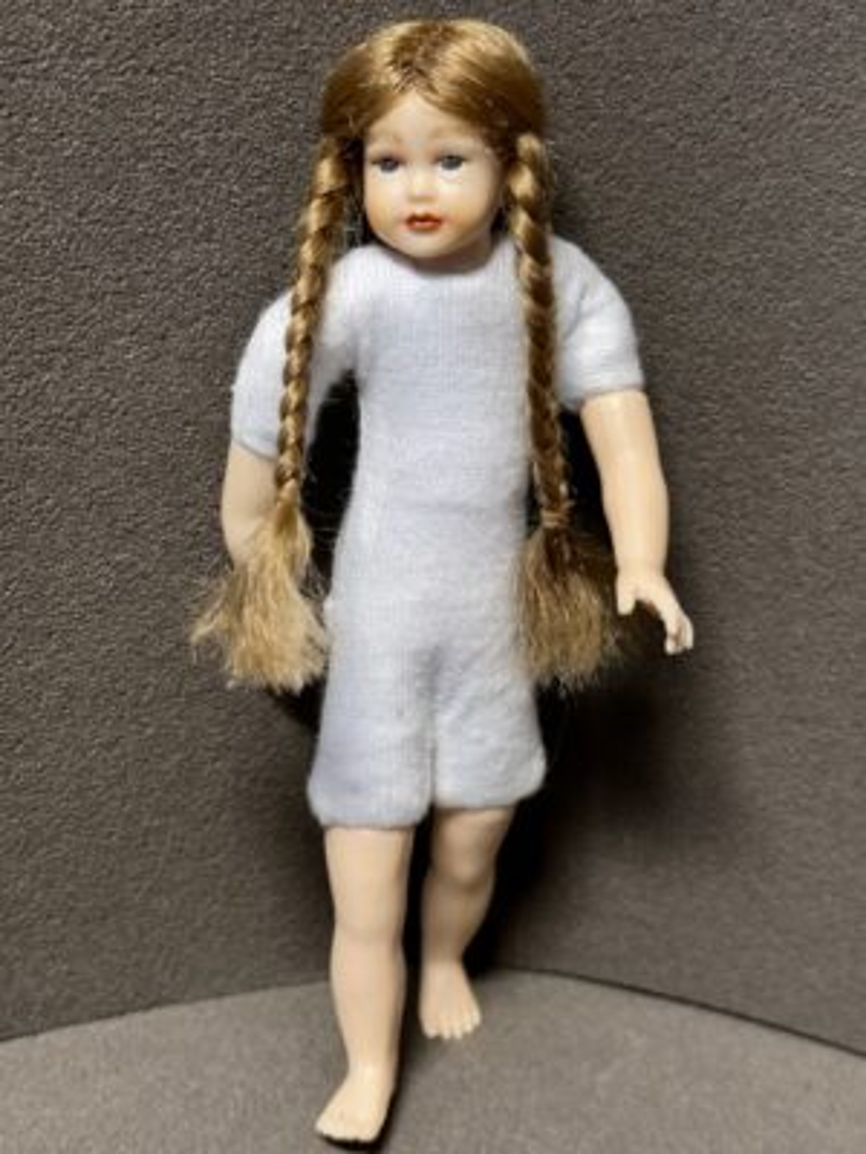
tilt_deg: -28.3
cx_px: 433
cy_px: 577
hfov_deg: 30.3
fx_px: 1601
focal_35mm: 48
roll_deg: +2.3
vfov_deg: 39.7
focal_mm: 6.86
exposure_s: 1/127
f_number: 1.78
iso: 50
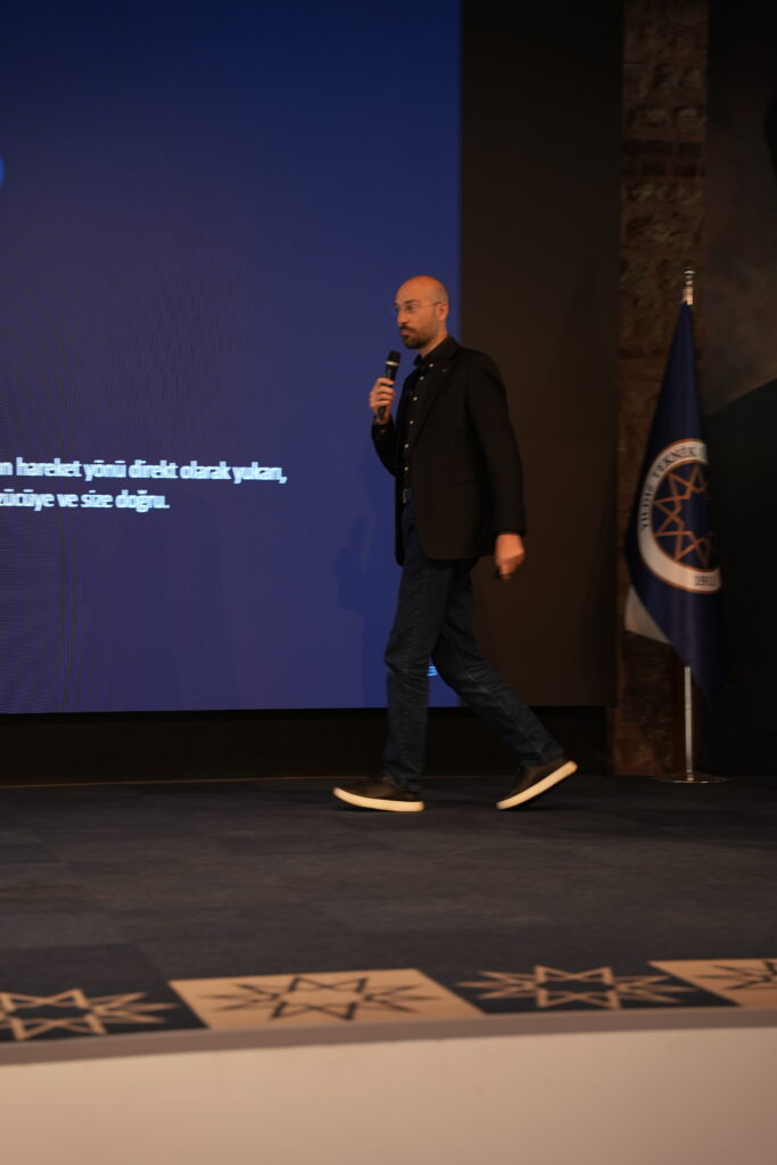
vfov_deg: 28.8
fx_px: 2265
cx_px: 388
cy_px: 582
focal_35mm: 70
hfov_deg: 19.5
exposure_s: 1/60
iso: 200
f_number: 2.8
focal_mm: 70
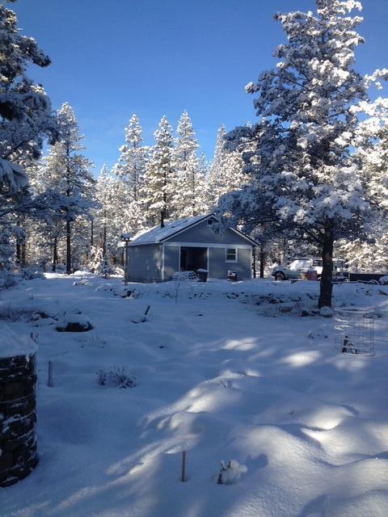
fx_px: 523
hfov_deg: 40.7
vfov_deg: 52.6
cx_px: 194
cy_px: 258
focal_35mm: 35
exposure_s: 1/1104
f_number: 2.4
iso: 50
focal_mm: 4.28
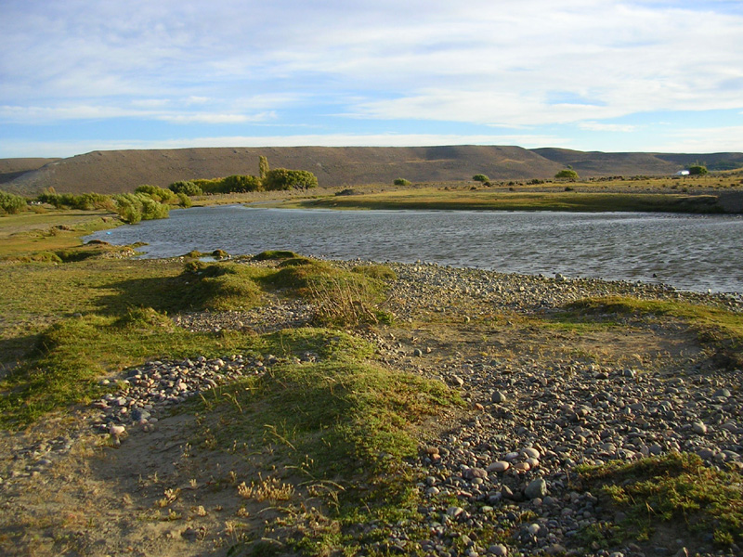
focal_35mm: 38
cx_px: 372
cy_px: 278
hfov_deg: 49.0
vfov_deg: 37.7
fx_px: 816
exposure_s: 1/534
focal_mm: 5.8
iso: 50
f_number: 2.8
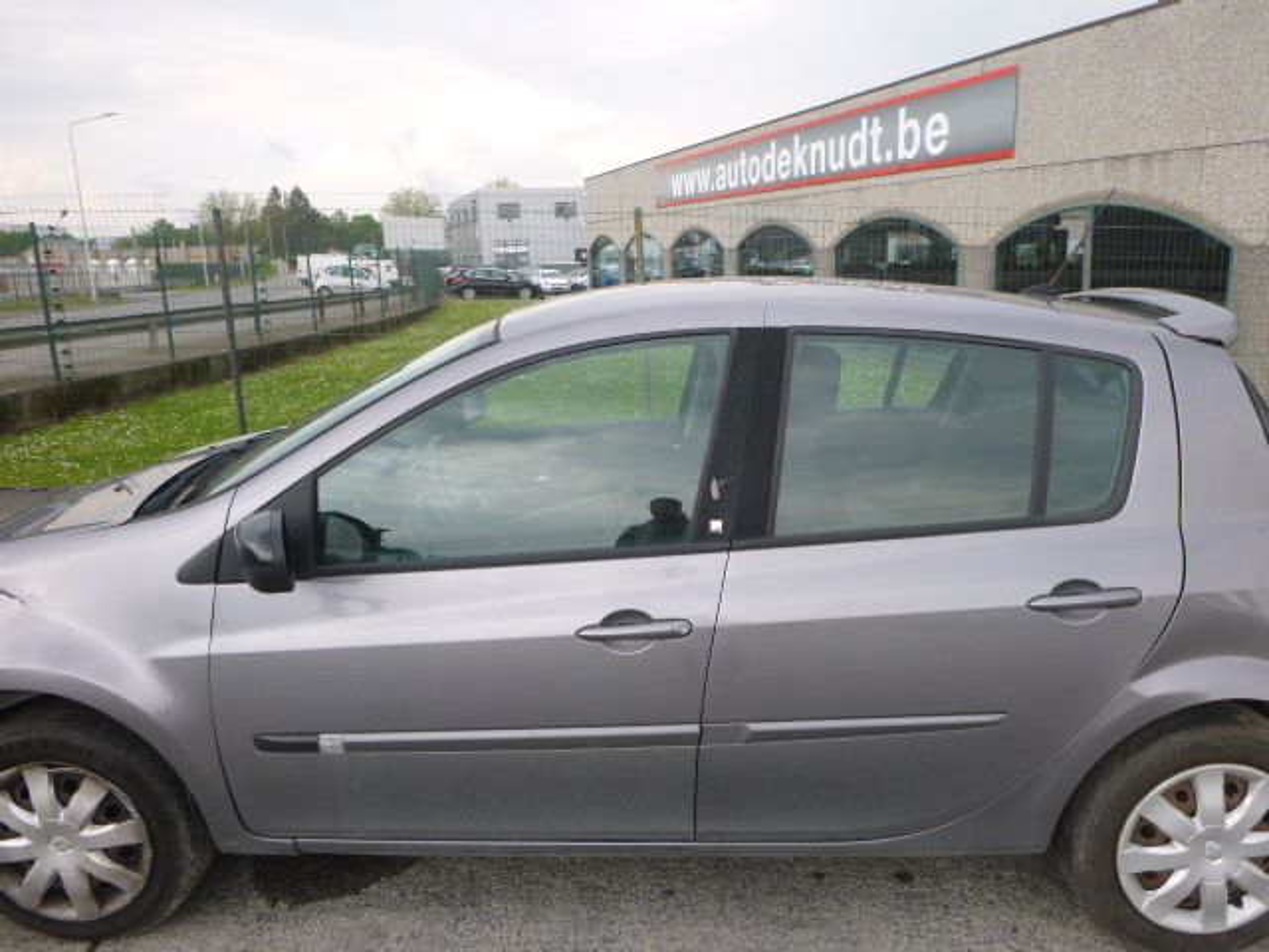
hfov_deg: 69.4
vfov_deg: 54.9
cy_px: 476
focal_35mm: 25
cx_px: 634
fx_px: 916
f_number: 3.9
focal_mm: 4.5
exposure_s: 1/125
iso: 100
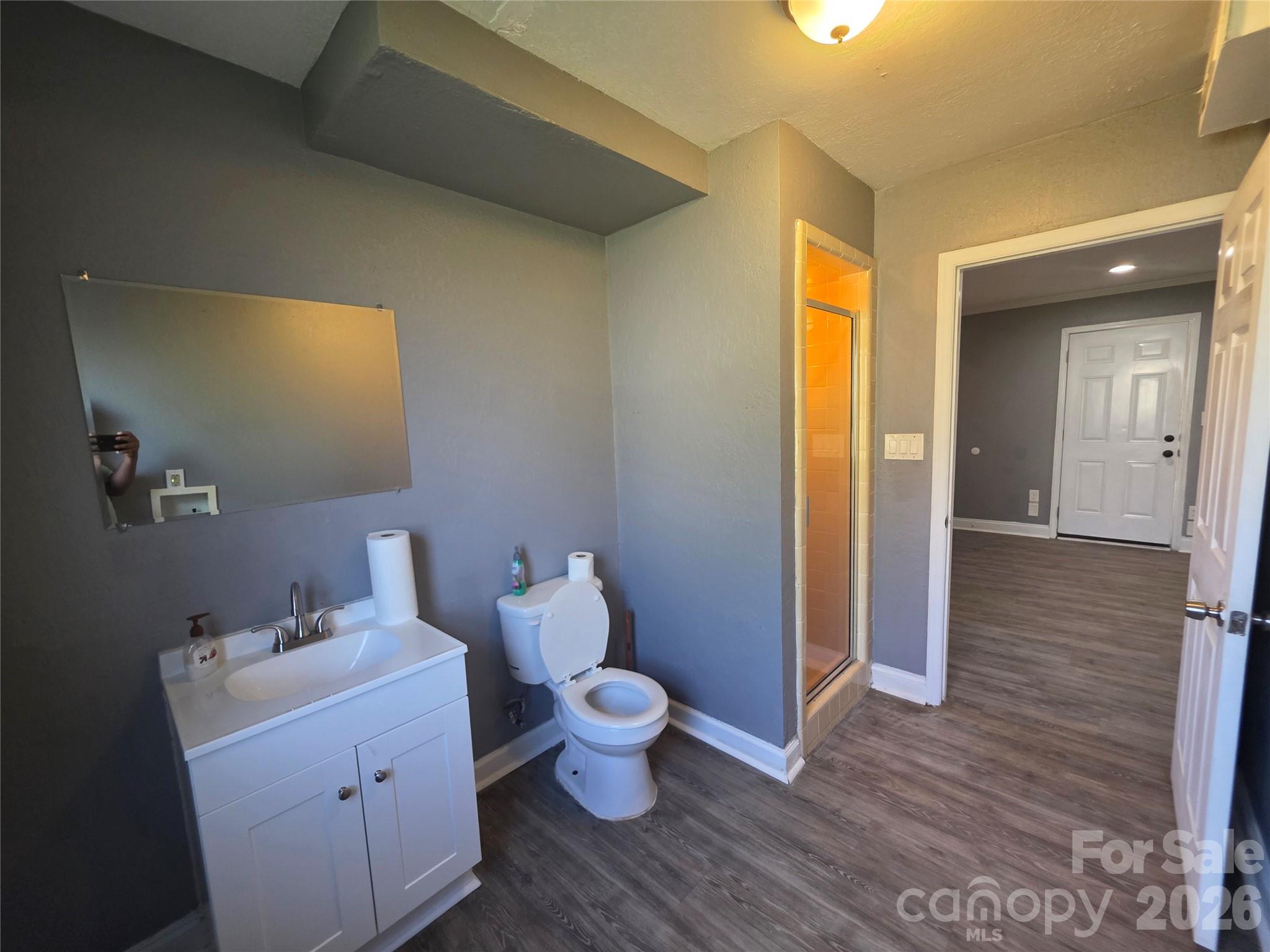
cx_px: 635
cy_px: 476
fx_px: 477
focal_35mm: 13
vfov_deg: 89.9
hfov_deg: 106.2
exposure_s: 1/60
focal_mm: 2.2
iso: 250
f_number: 1.9
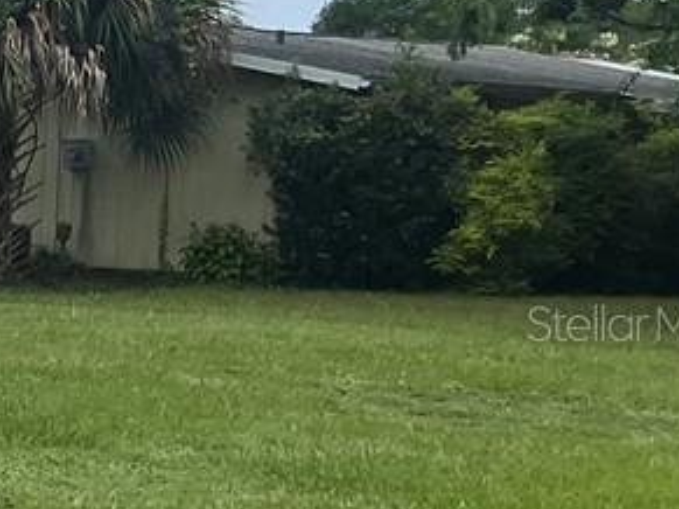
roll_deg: -1.3
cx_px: -1120
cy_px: 322
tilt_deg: -5.2
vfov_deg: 10.4
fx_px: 2804
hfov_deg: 10.9
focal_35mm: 143
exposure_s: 1/3311
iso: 50
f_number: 1.6
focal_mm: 5.1
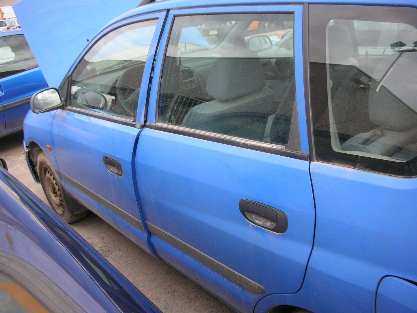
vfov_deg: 40.7
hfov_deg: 52.6
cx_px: 208
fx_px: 422
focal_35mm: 35
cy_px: 156
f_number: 3
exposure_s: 1/143
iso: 50
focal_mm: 5.8
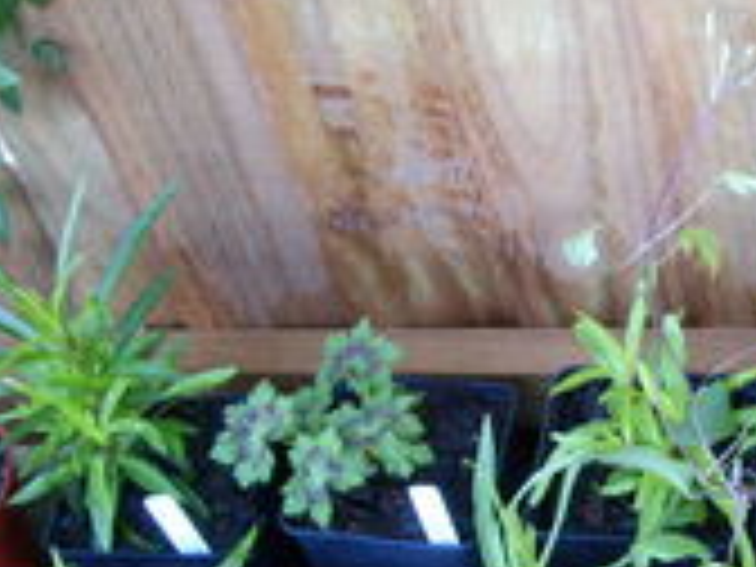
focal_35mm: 81
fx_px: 1769
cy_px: 468
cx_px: 806
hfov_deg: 22.9
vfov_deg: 18.0
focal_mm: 6.3
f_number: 3.5
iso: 100
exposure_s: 1/30
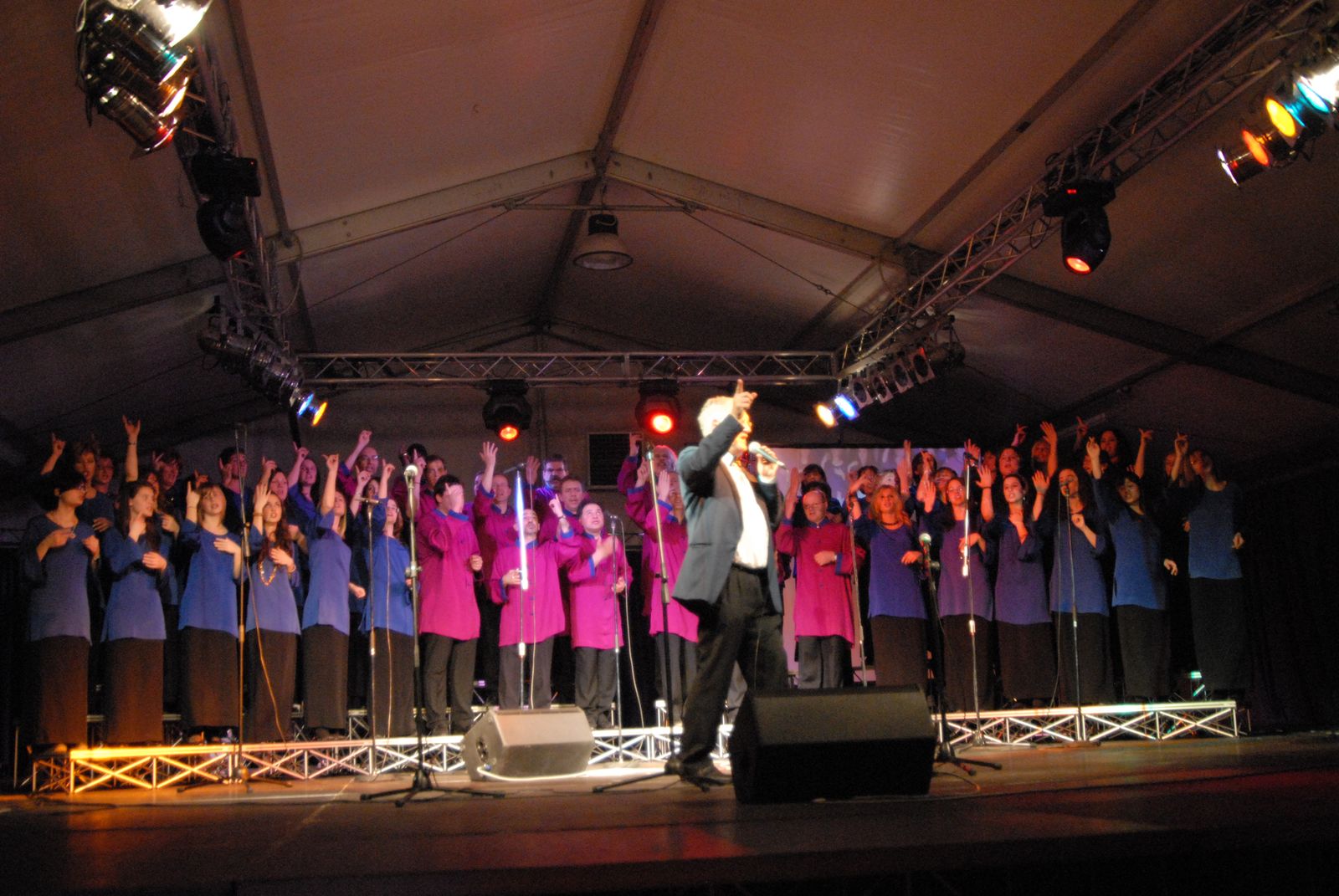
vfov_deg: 37.0
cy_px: 448
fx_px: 1341
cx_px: 670
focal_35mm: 36
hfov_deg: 53.1
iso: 1600
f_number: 3.5
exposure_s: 1/45
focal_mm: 24
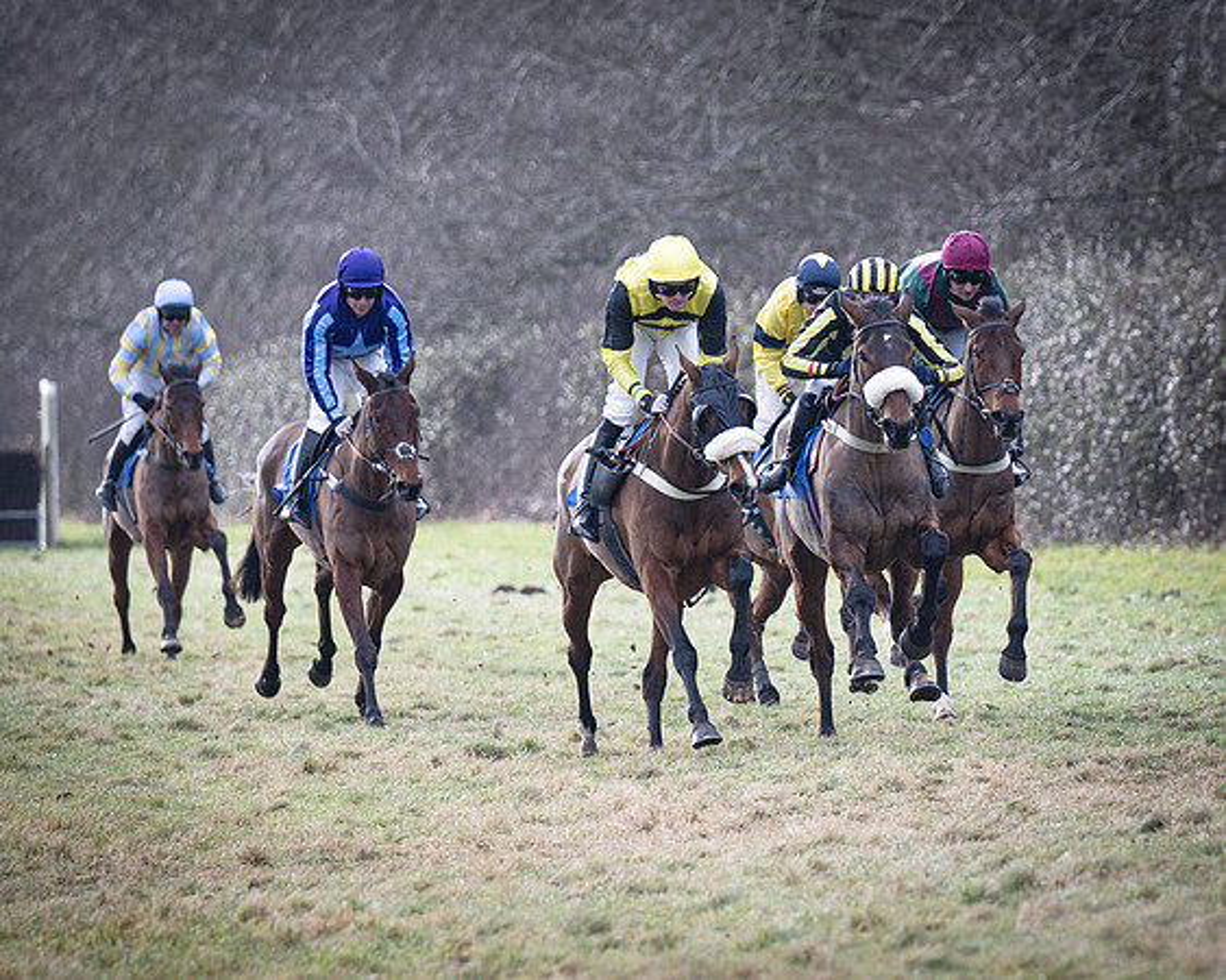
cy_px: 589
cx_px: 919
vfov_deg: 4.3
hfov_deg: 5.4
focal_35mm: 360
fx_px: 13070
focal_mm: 155
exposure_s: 1/1600
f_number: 2.8
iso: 400
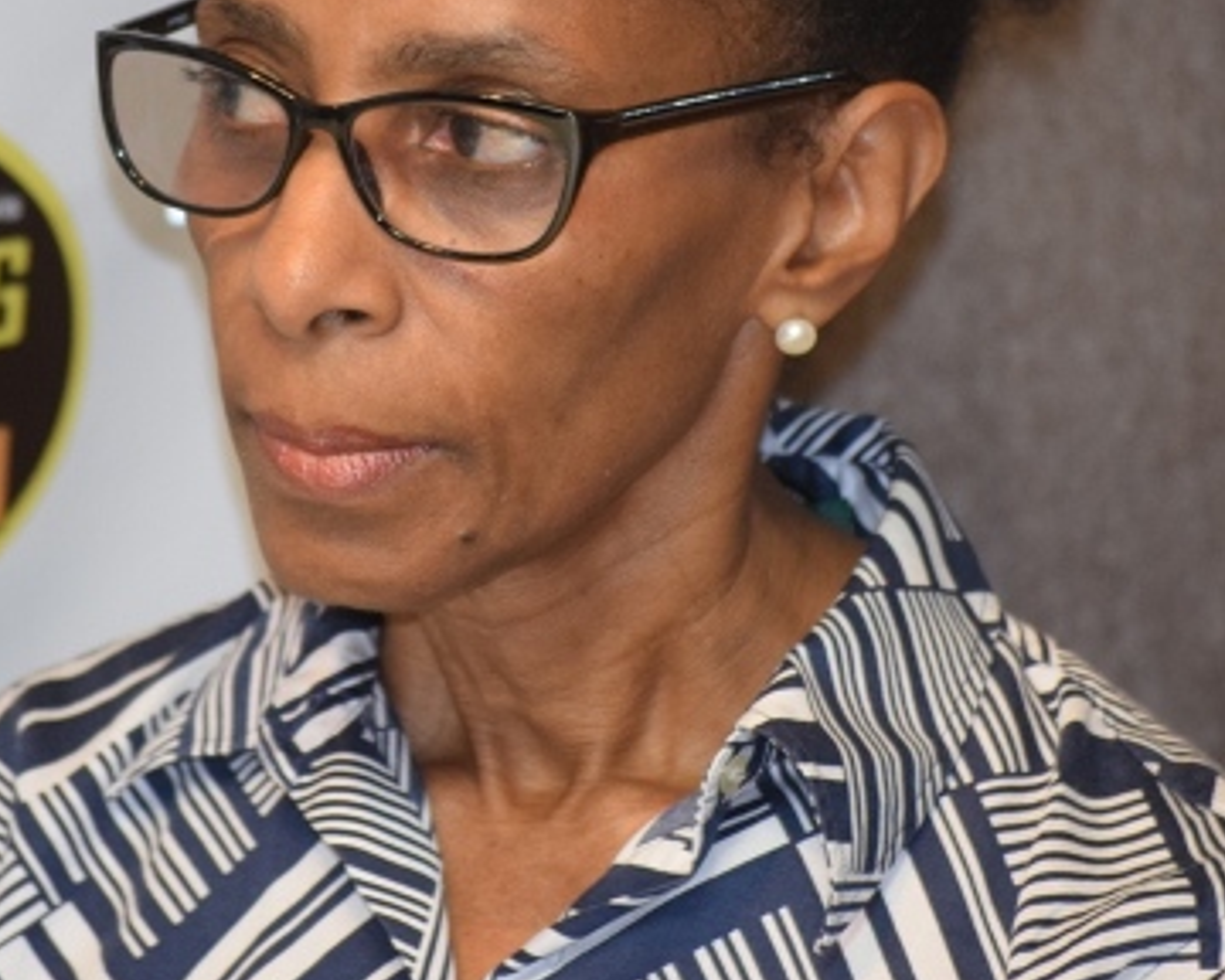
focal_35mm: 263
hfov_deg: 7.4
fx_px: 9529
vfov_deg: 5.9
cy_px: 277
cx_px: 470
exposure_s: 1/60
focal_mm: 105
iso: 1600
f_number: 4.5
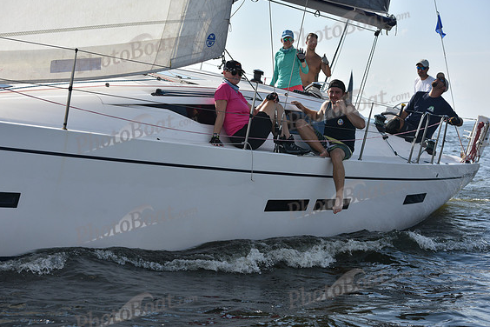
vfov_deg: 18.9
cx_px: 243
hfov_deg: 28.1
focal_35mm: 72
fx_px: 980
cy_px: 165
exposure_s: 1/1250
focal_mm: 70
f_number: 7.1
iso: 250
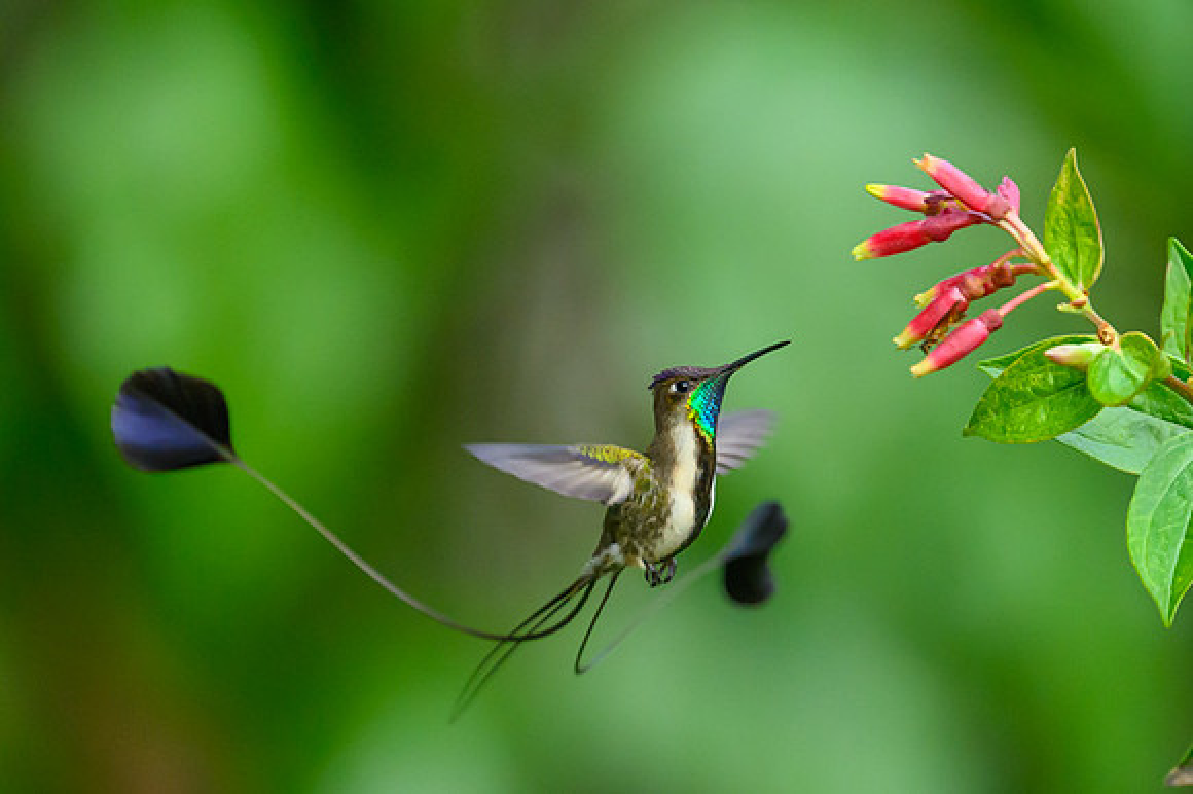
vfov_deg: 1.4
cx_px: 745
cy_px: 596
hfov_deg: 2.1
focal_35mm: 1002
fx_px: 33196
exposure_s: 1/2500
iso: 3200
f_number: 4
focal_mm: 560
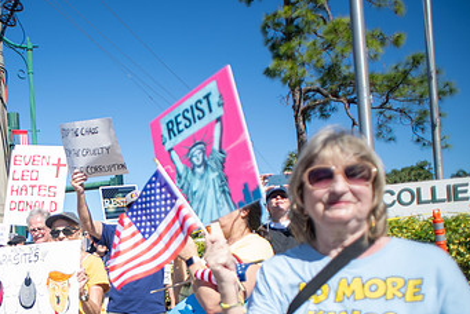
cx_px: 91
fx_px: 444
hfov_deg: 52.0
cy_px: 242
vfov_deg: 37.8
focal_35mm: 34
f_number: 7.1
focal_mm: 20
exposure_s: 1/640
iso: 64
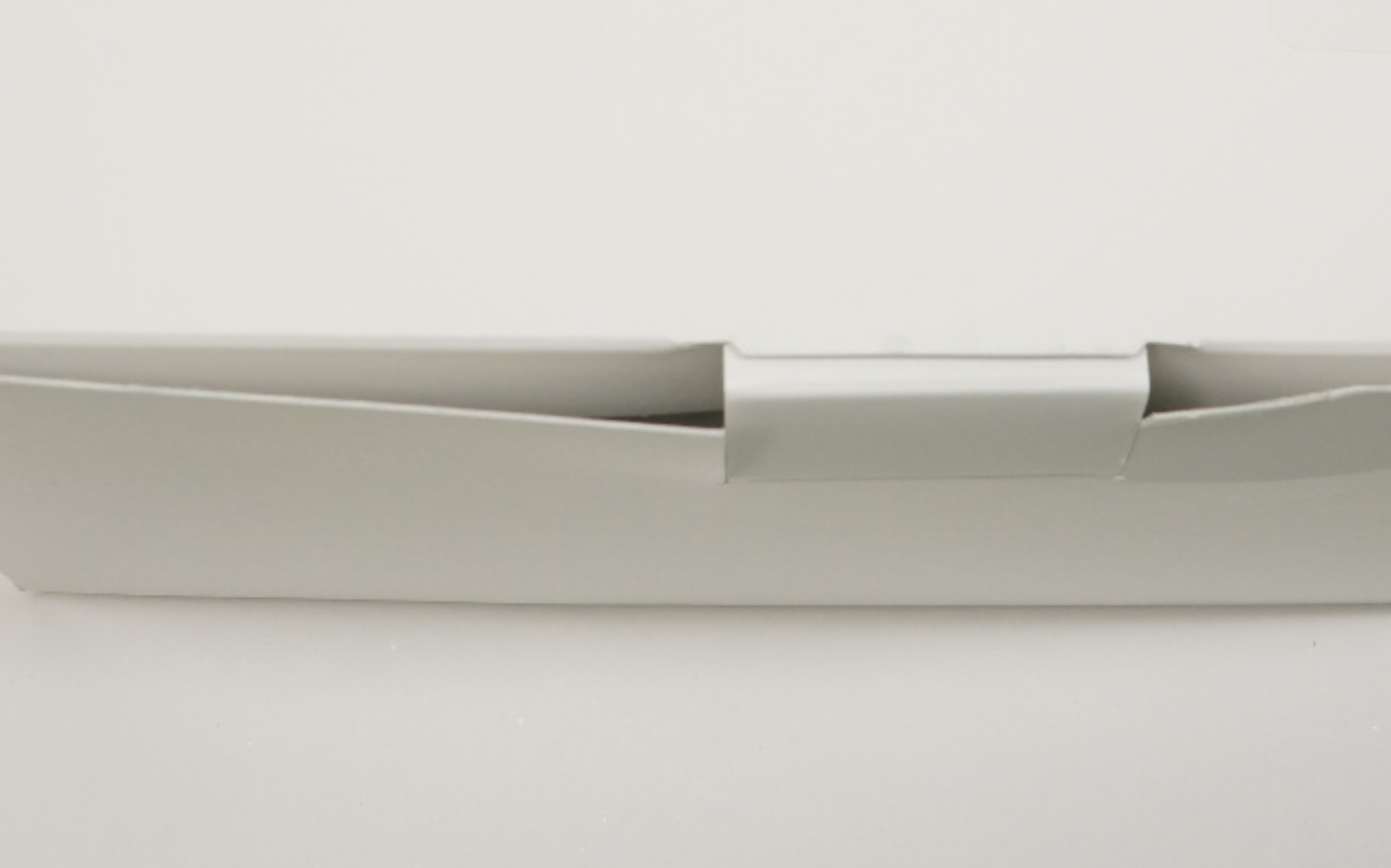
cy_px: -126
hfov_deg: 29.3
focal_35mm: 70
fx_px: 2653
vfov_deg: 17.8
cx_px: 851
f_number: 7.1
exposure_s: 1/80
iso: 400
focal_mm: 20
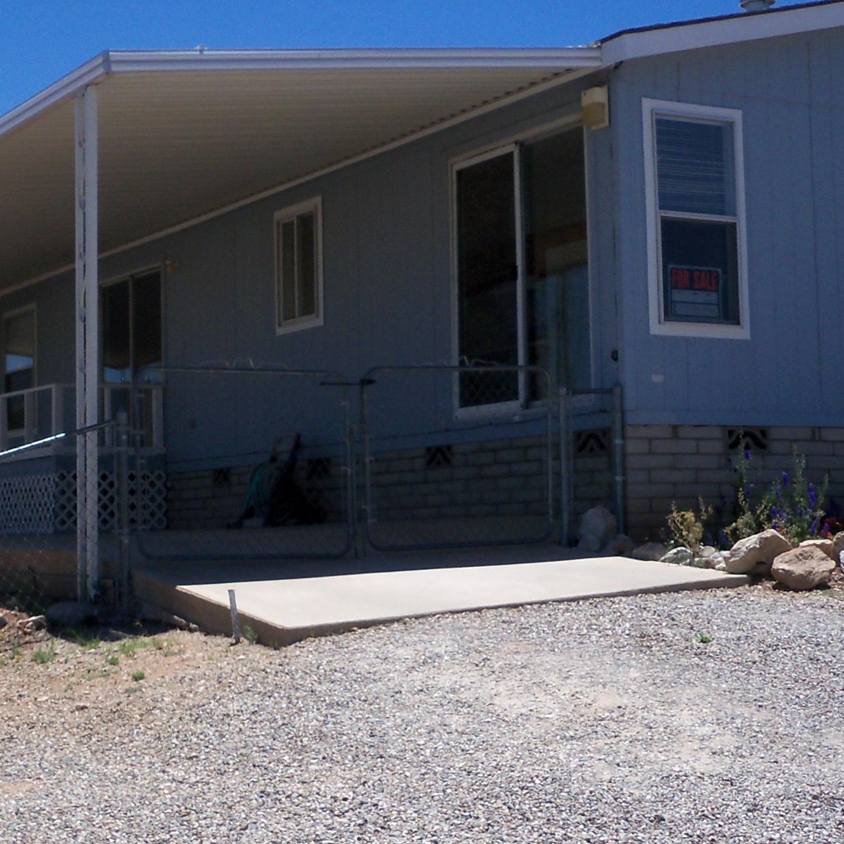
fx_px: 1959
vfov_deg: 24.3
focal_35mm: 71
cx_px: 158
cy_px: 457
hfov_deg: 23.9
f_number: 5.6
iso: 100
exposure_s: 1/500
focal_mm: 6.3
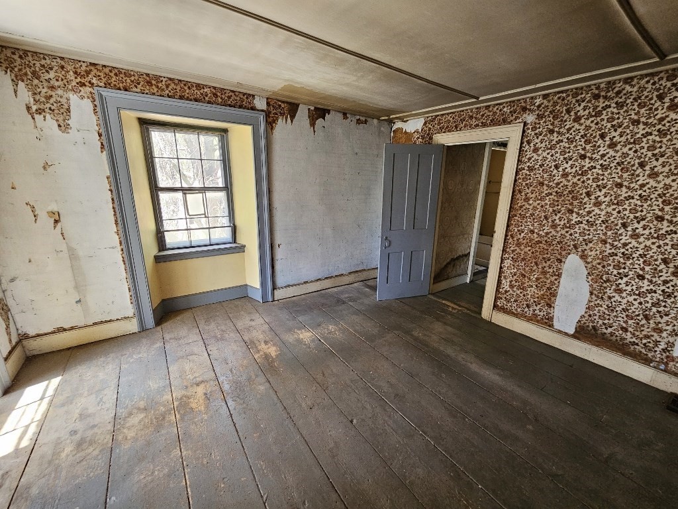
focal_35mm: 13
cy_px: 254
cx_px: 339
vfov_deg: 89.9
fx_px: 255
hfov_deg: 106.2
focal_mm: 2.2
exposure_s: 1/40
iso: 320
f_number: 2.2
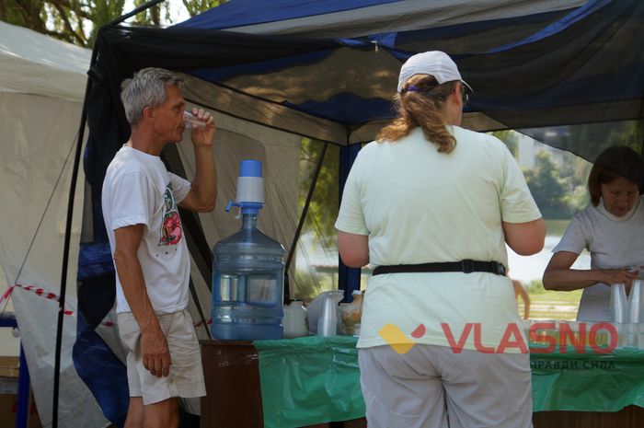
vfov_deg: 15.2
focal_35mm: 90
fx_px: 1608
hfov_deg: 22.6
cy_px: 214
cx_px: 322
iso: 200
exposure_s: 1/160
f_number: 5.6
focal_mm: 60
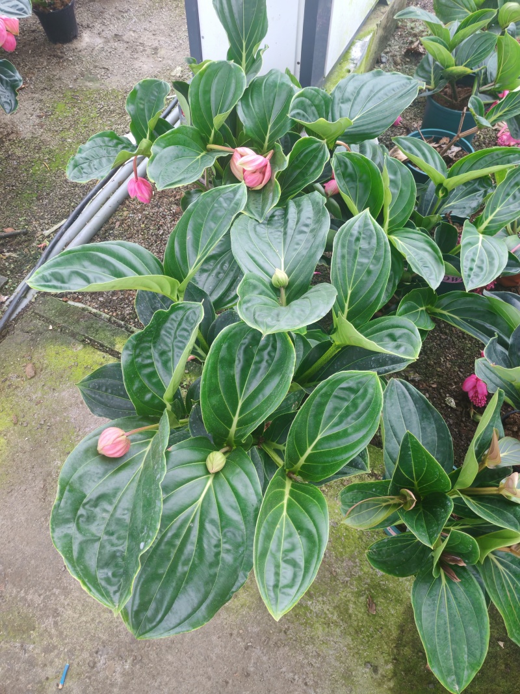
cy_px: 347
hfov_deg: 51.3
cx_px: 260
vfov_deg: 65.3
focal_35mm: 27
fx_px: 541
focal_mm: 5.52
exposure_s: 1/50
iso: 500
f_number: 1.95
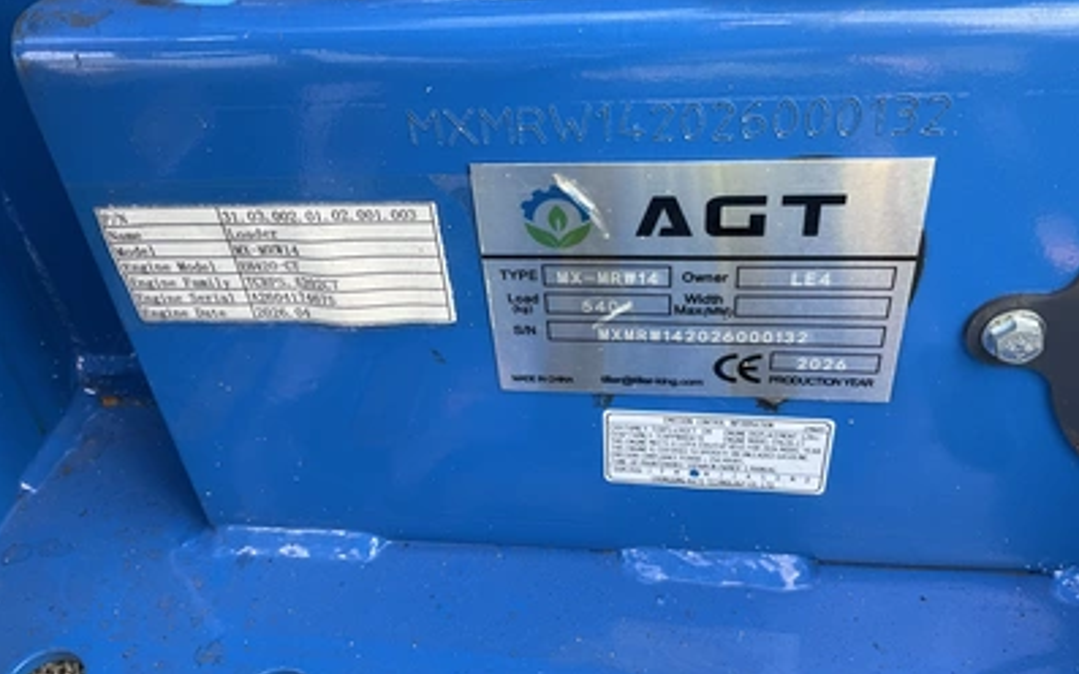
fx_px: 911
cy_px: 272
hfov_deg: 61.2
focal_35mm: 31
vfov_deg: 40.4
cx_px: 538
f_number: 1.8
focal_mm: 3
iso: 40
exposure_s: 1/122
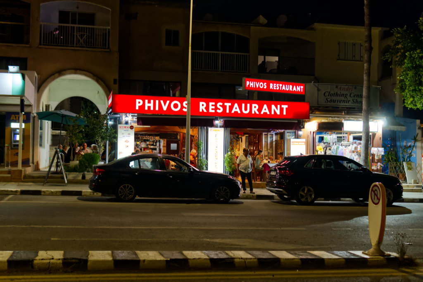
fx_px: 529
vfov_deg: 29.9
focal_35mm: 45
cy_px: 141
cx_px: 212
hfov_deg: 43.6
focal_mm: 30
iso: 1600
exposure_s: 1/160
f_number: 2
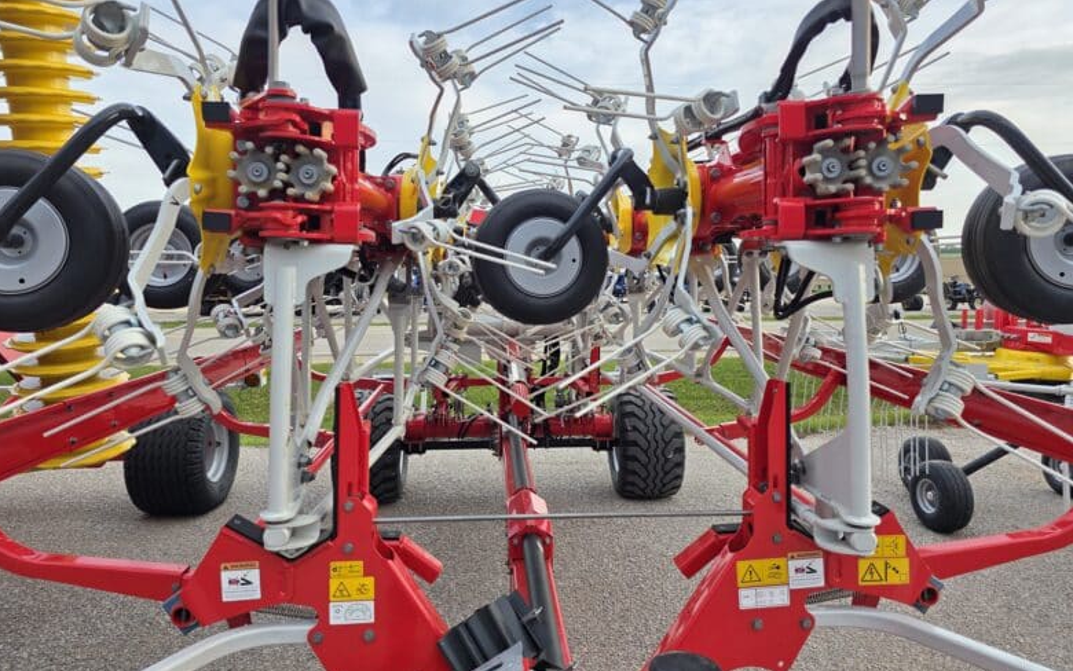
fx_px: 731
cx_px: 524
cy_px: 322
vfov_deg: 49.3
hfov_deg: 72.5
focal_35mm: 25
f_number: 1.7
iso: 32
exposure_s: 1/359
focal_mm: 6.3
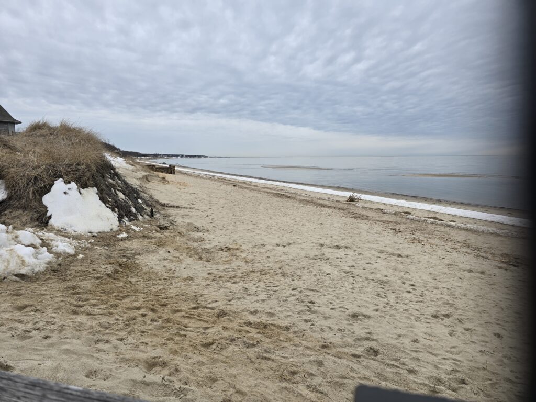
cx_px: 268
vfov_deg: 58.9
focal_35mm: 23
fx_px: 356
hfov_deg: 73.9
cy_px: 201
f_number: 1.7
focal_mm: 6.3
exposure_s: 1/401
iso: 12
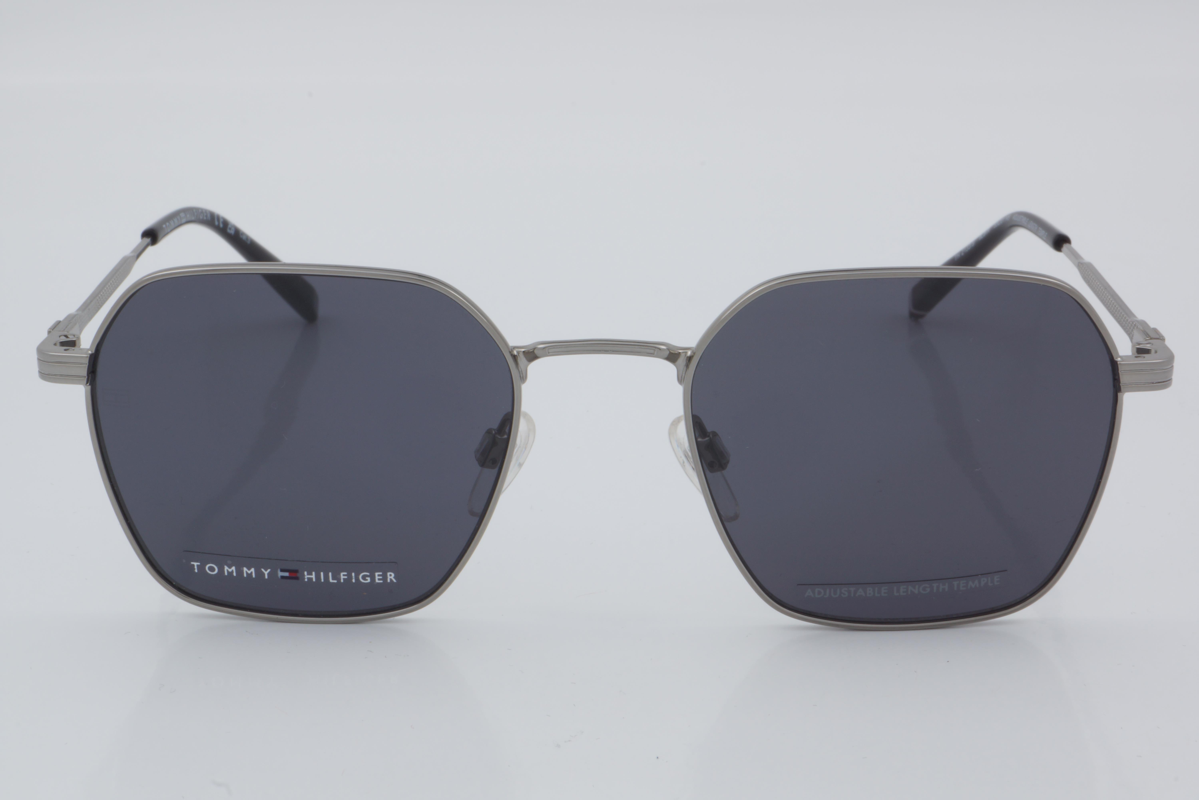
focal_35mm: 82
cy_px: 400
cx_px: 600
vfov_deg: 16.6
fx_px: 2747
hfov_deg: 24.6
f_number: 32
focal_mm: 55
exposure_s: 1/4
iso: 100
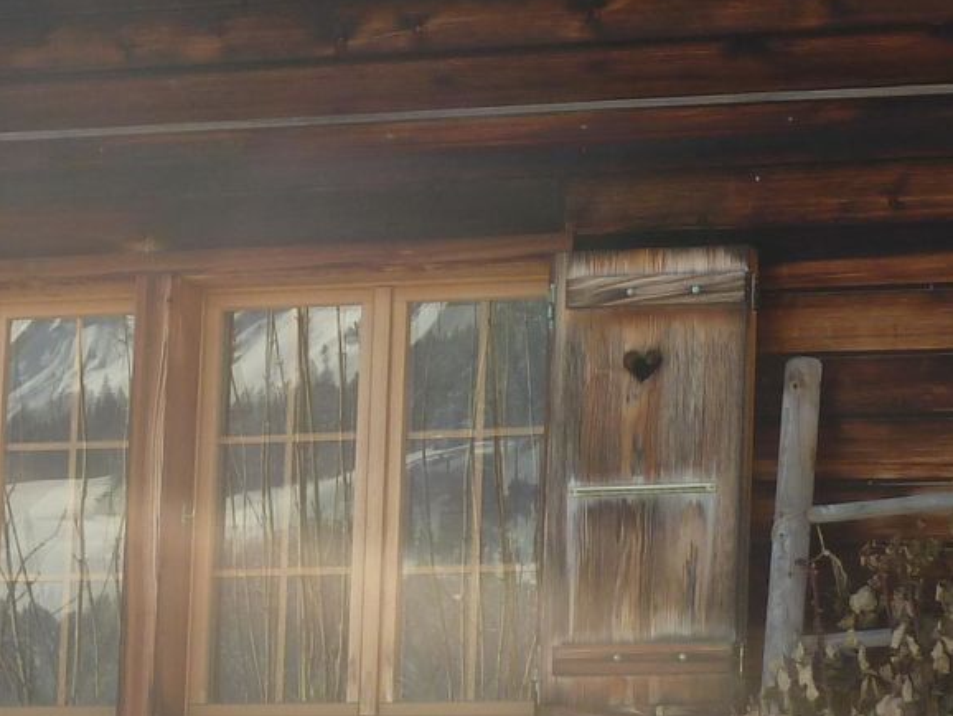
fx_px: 5756
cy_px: 276
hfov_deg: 9.4
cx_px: 23
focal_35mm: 209
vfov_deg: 7.1
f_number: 3.9
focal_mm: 9.7
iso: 80
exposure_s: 1/160
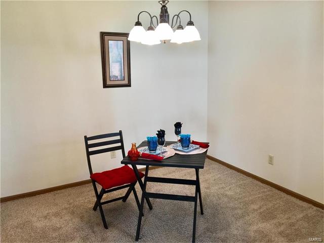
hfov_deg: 61.7
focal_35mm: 29
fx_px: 271
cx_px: 162
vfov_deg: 48.2
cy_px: 122
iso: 50
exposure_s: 1/30
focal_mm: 4.15
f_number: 2.2
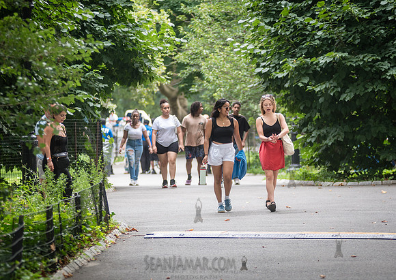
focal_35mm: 174
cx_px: 222
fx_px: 1952
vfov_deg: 8.2
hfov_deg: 11.6
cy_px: 143
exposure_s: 1/160
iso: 200
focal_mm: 135
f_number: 2.8
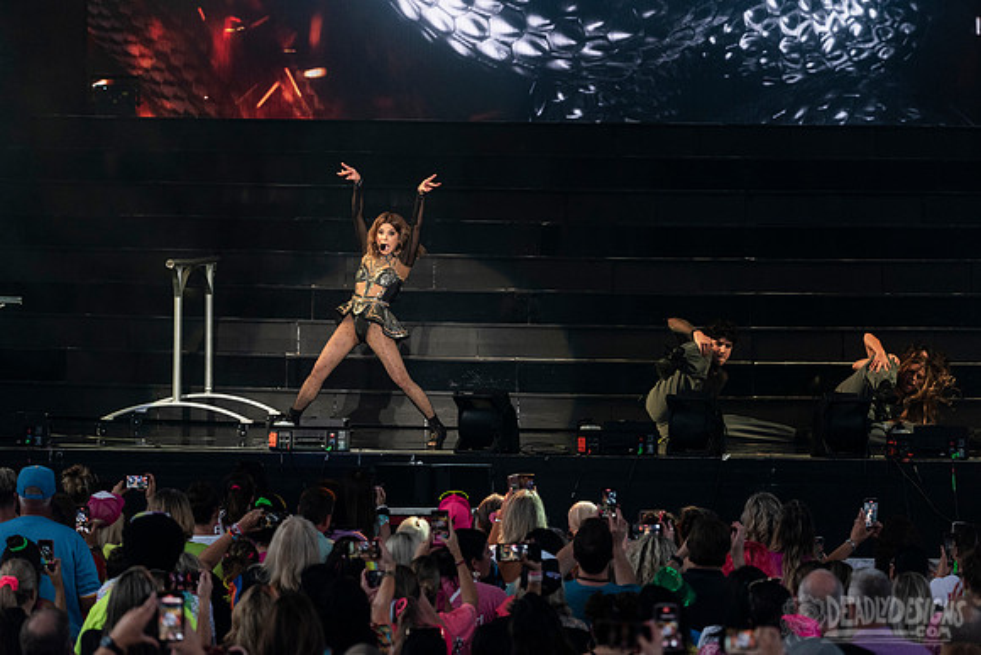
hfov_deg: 8.6
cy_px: 328
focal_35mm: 240
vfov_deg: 5.7
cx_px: 490
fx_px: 6541
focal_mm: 240
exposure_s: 1/800
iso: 2000
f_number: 5.3
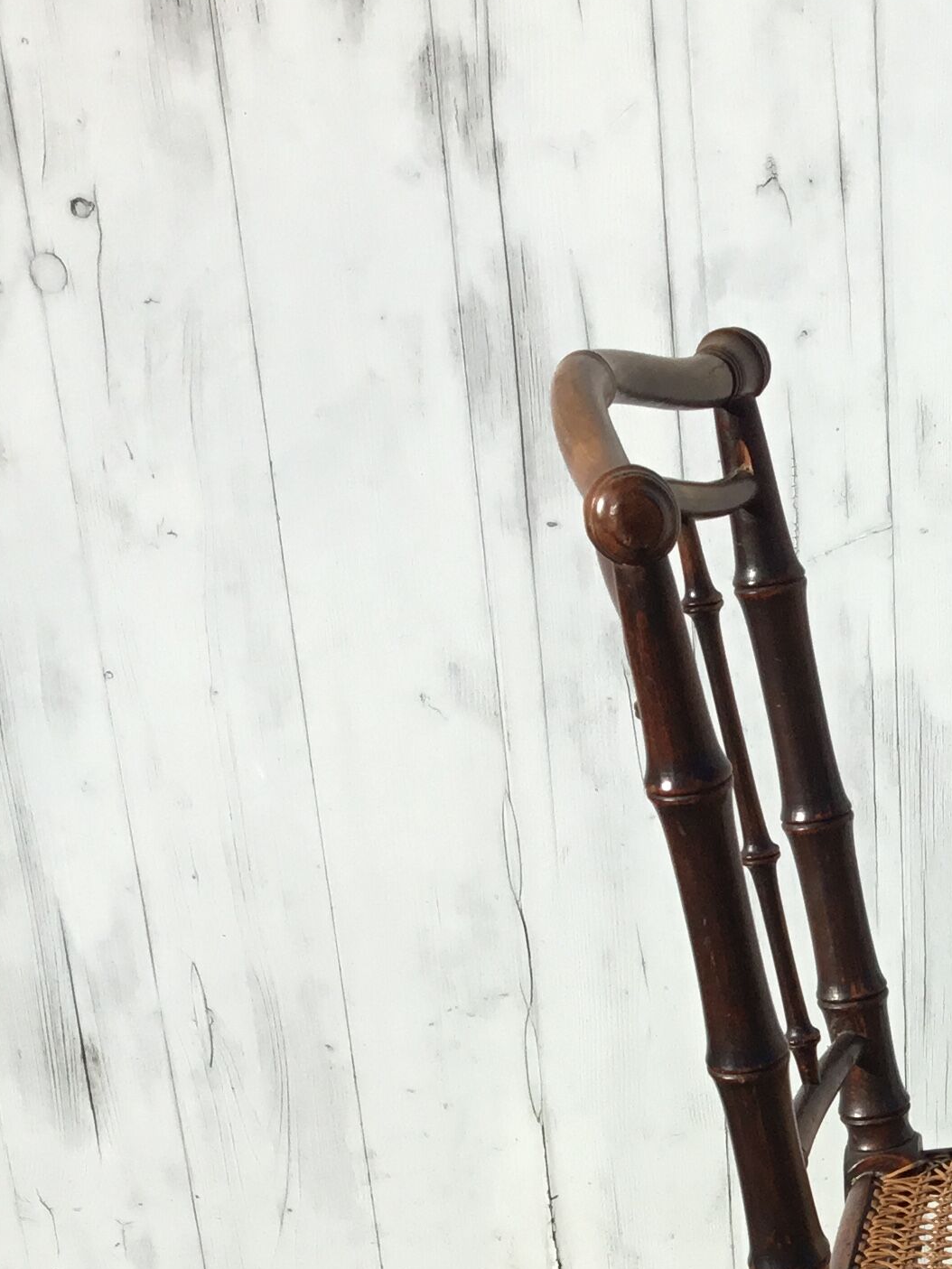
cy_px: 1389
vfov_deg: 25.1
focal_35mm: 72
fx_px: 2640
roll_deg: +0.5
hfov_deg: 19.4
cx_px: 1099
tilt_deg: -25.6
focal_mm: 3.3
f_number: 2.4
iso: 25
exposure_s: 1/1597
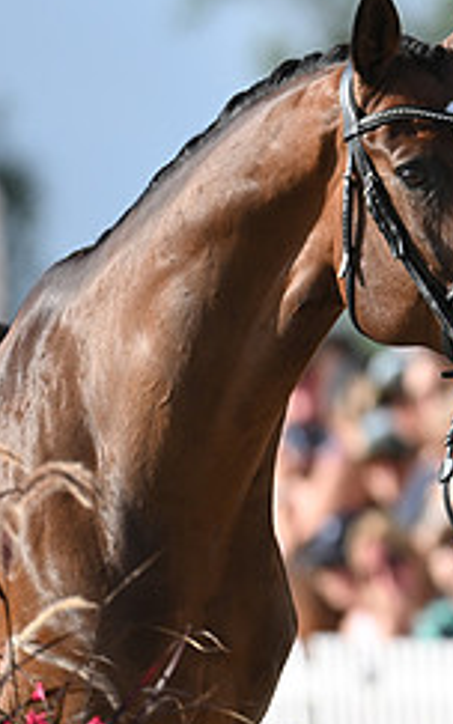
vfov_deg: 2.5
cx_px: 811
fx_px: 16839
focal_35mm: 853
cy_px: 267
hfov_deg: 1.5
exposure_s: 1/1600
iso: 400
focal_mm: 350
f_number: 5
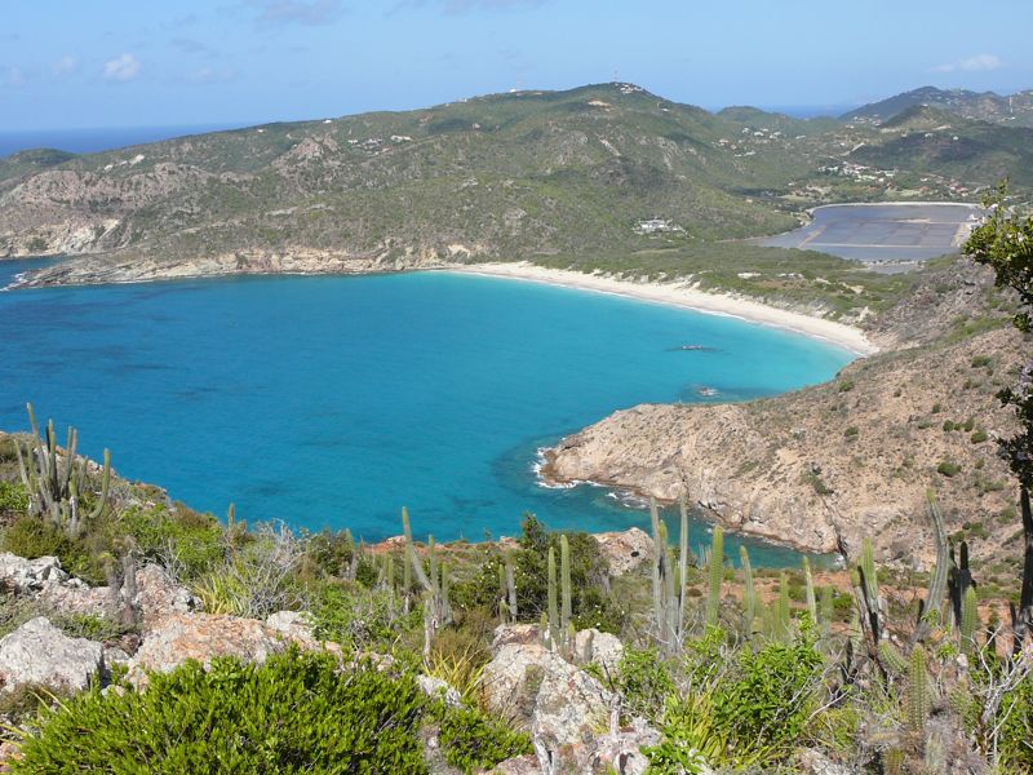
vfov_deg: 35.1
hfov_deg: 45.8
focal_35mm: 41
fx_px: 1224
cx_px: 516
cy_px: 388
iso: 80
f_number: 5
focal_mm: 6.1
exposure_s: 1/400
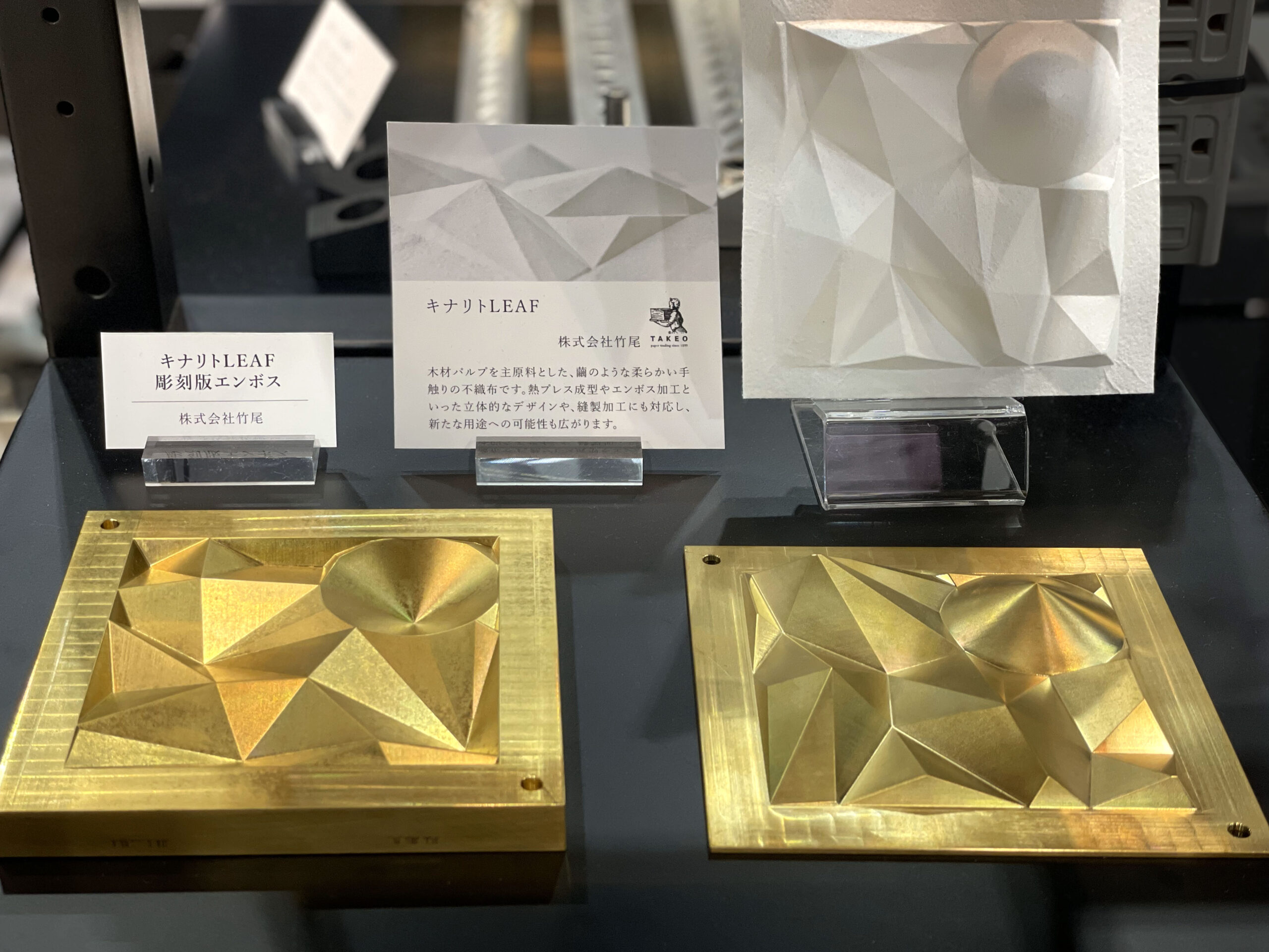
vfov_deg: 28.0
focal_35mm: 52
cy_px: 476
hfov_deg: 36.8
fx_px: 1906
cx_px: 634
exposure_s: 1/100
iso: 160
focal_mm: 6
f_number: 2
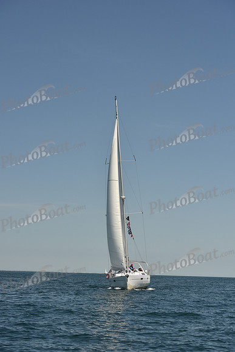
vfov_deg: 23.6
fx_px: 842
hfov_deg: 15.9
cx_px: 118
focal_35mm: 86
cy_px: 176
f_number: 6.3
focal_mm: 86
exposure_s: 1/800
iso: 250
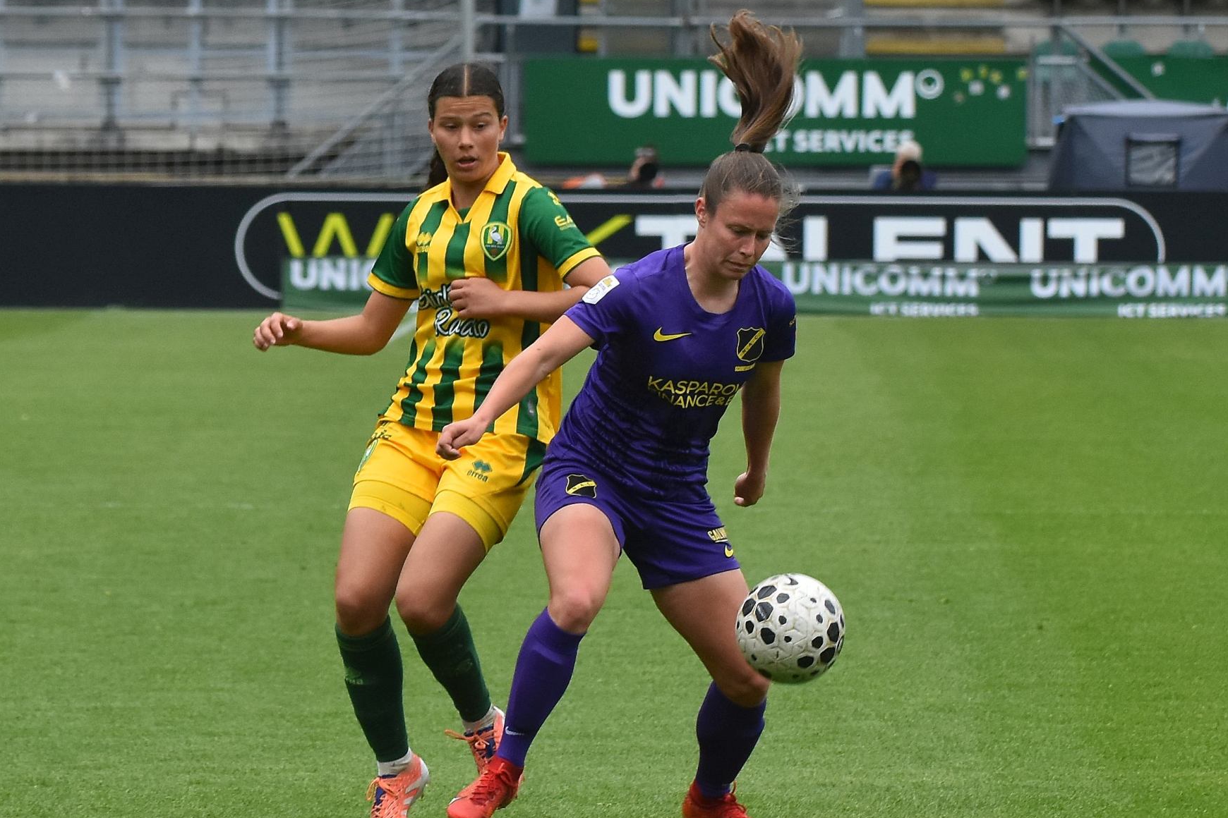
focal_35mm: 192
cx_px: 597
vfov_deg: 7.2
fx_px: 6549
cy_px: 442
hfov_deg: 10.7
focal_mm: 116
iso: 500
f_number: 4
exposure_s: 1/800
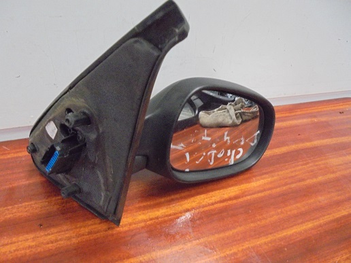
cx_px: 176
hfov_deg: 67.3
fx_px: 264
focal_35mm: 26
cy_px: 132
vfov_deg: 53.1
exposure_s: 1/13
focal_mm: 4.6
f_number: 3.5
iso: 800
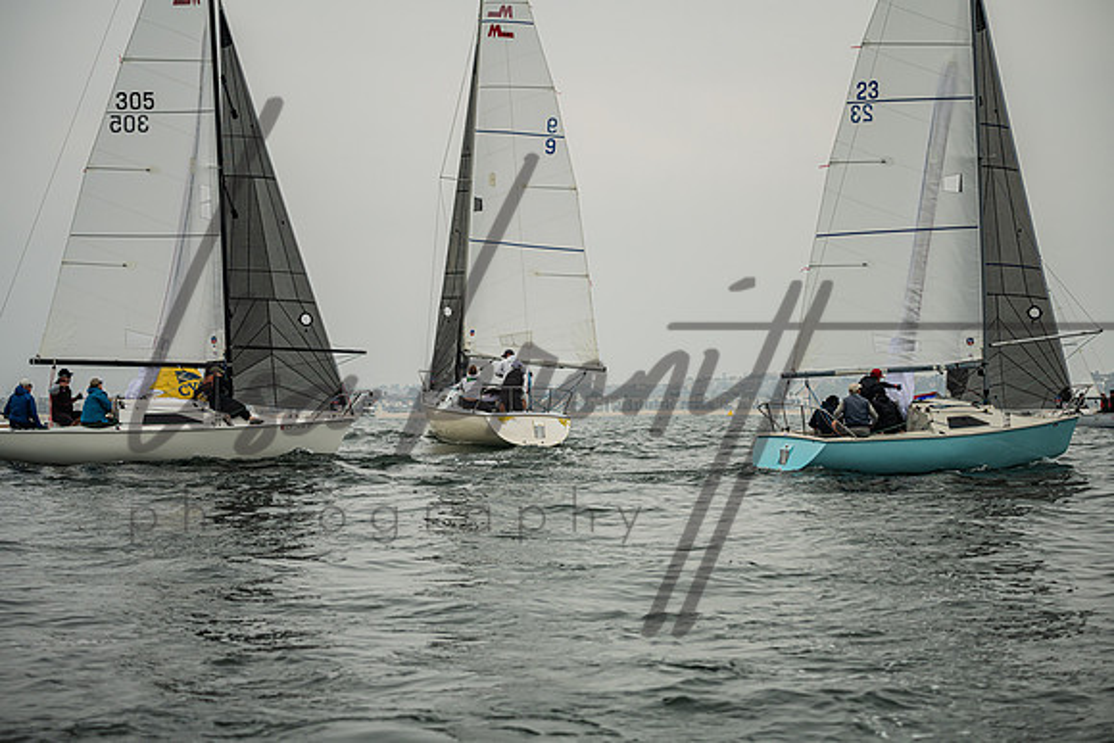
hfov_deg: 19.8
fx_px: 3196
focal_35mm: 103
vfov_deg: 13.3
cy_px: 372
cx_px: 557
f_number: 4.5
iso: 180
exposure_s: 1/4000
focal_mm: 100
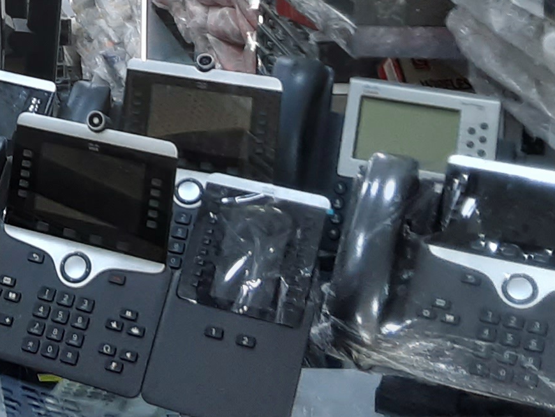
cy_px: -235
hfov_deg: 17.0
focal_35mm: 105
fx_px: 1684
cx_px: -263
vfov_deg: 13.2
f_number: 1.9
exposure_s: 1/100
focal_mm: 2.9
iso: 64
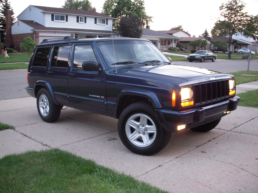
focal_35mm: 38
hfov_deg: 49.0
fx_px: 283
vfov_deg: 37.7
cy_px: 96
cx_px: 129
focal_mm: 6.3
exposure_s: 1/13
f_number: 3.3
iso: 200
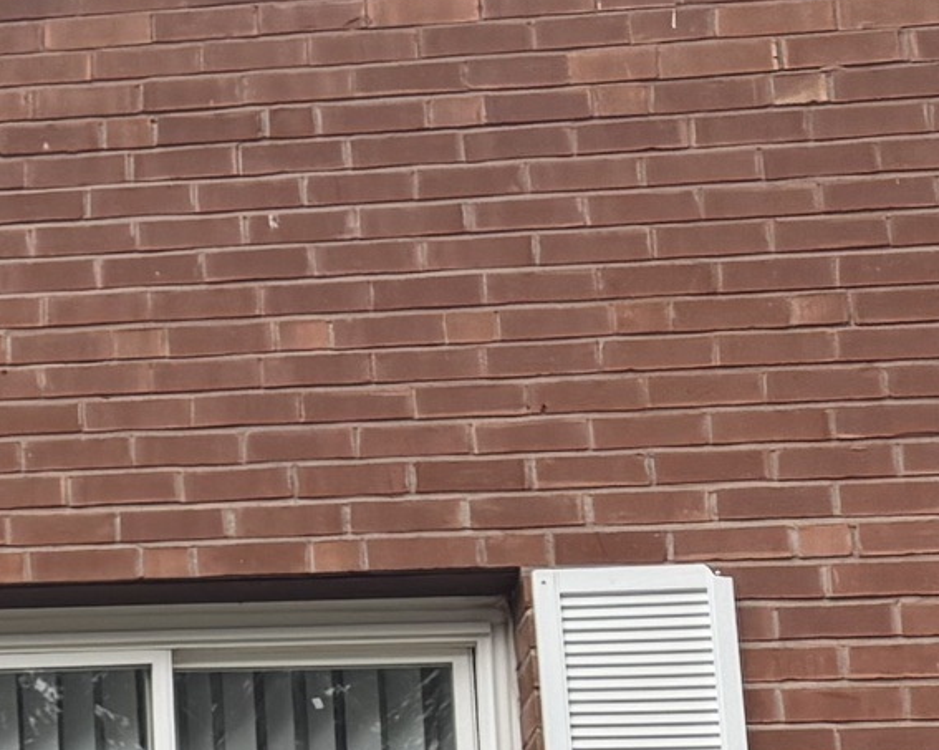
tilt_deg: +18.7
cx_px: -1380
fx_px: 3528
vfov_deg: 12.0
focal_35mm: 127
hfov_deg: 12.0
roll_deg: -3.5
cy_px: 798
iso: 64
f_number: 1.78
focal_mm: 6.76
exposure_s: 1/271
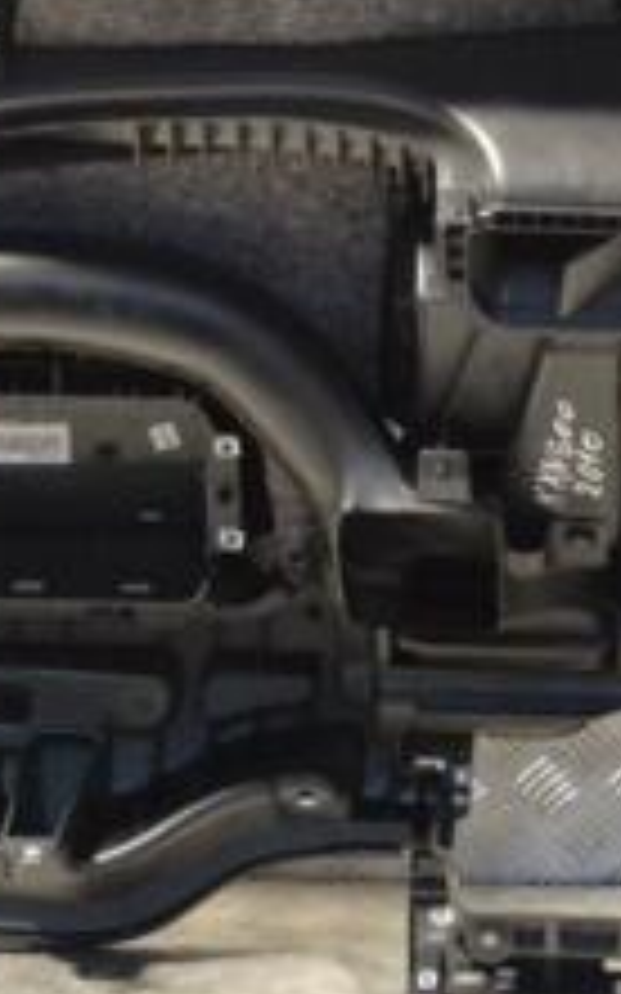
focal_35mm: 141
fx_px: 3821
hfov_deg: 9.2
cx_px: 706
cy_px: 418
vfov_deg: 14.8
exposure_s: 1/160
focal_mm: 34
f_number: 6.3
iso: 3200
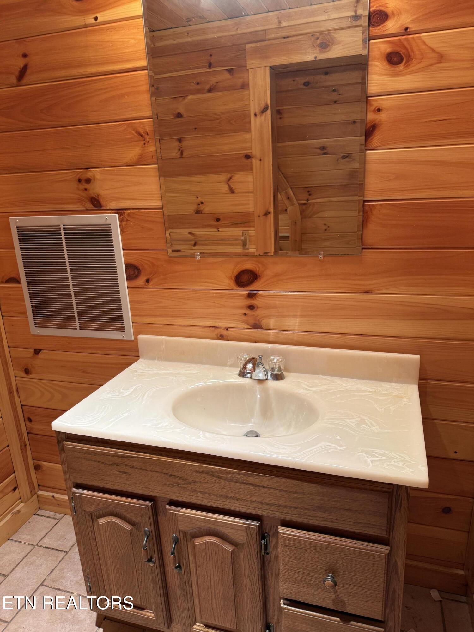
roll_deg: +3.0
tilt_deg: -17.0
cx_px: 237
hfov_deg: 56.8
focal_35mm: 24
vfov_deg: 71.6
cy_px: 316
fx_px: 438
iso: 125
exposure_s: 1/60
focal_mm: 6.76
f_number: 1.78
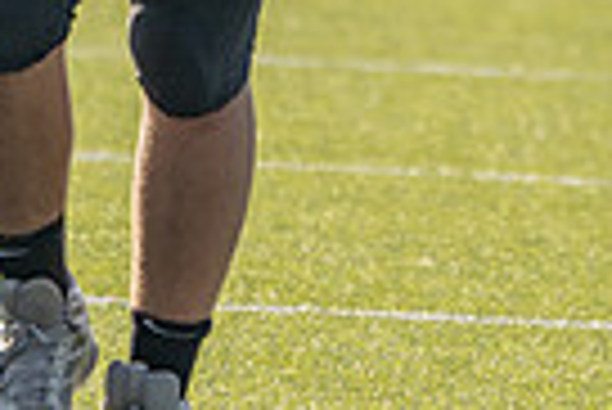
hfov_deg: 1.5
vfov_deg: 1.0
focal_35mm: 1355
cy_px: -322
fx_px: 23059
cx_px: 878
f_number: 5.6
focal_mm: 318
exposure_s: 1/1250
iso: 400
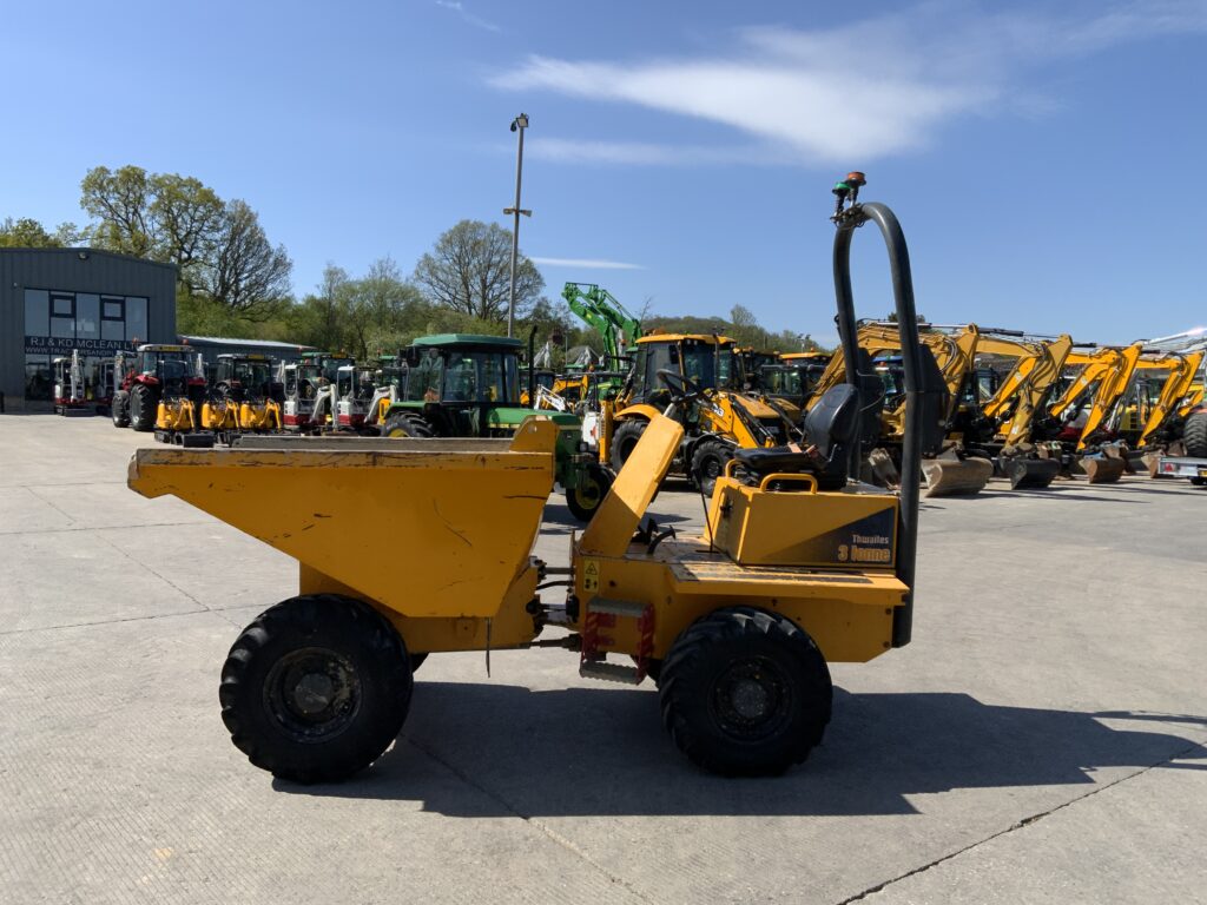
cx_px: 604
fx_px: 1011
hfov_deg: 61.7
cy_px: 452
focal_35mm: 29
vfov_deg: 48.2
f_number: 1.8
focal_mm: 3
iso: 16
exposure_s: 1/1730
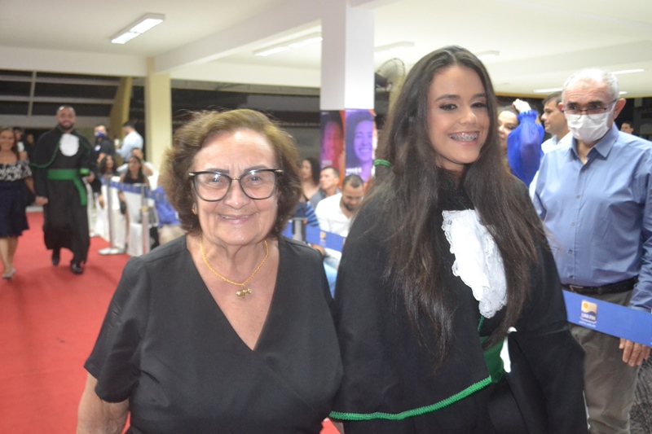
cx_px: 326
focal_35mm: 33
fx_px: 598
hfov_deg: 57.2
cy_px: 217
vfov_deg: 40.0
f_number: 4
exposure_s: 1/60
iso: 3200
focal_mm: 22
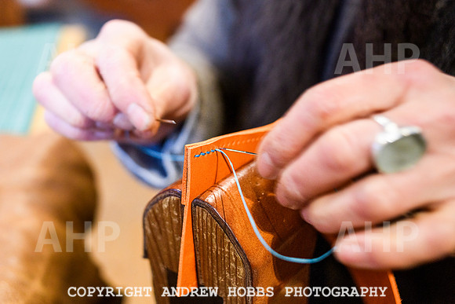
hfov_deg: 49.7
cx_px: 203
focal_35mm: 39
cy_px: 149
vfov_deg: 34.4
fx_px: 490
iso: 1000
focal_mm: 35
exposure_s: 1/100
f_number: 3.5
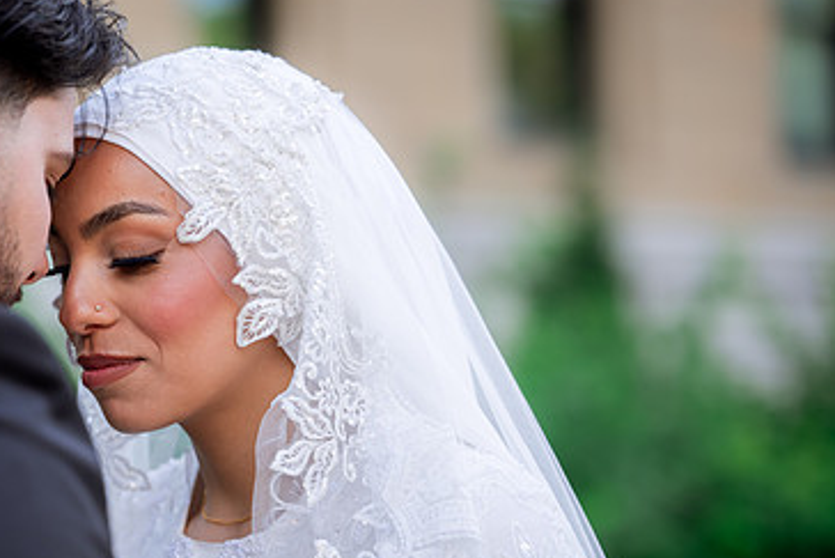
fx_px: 3179
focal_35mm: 137
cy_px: 357
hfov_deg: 14.9
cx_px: 174
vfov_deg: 10.0
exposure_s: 1/1000
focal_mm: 86
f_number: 2.5
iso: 200
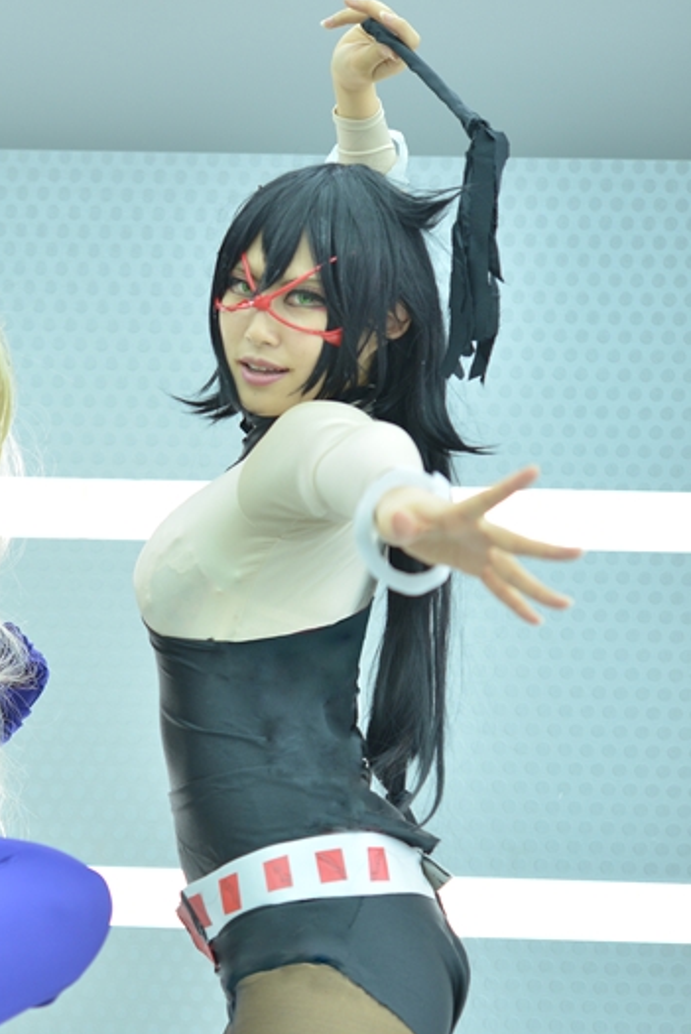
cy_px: 715
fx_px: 2959
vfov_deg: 19.7
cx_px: 130
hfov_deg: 13.2
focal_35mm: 103
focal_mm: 60
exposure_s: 1/100
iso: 500
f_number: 2.8
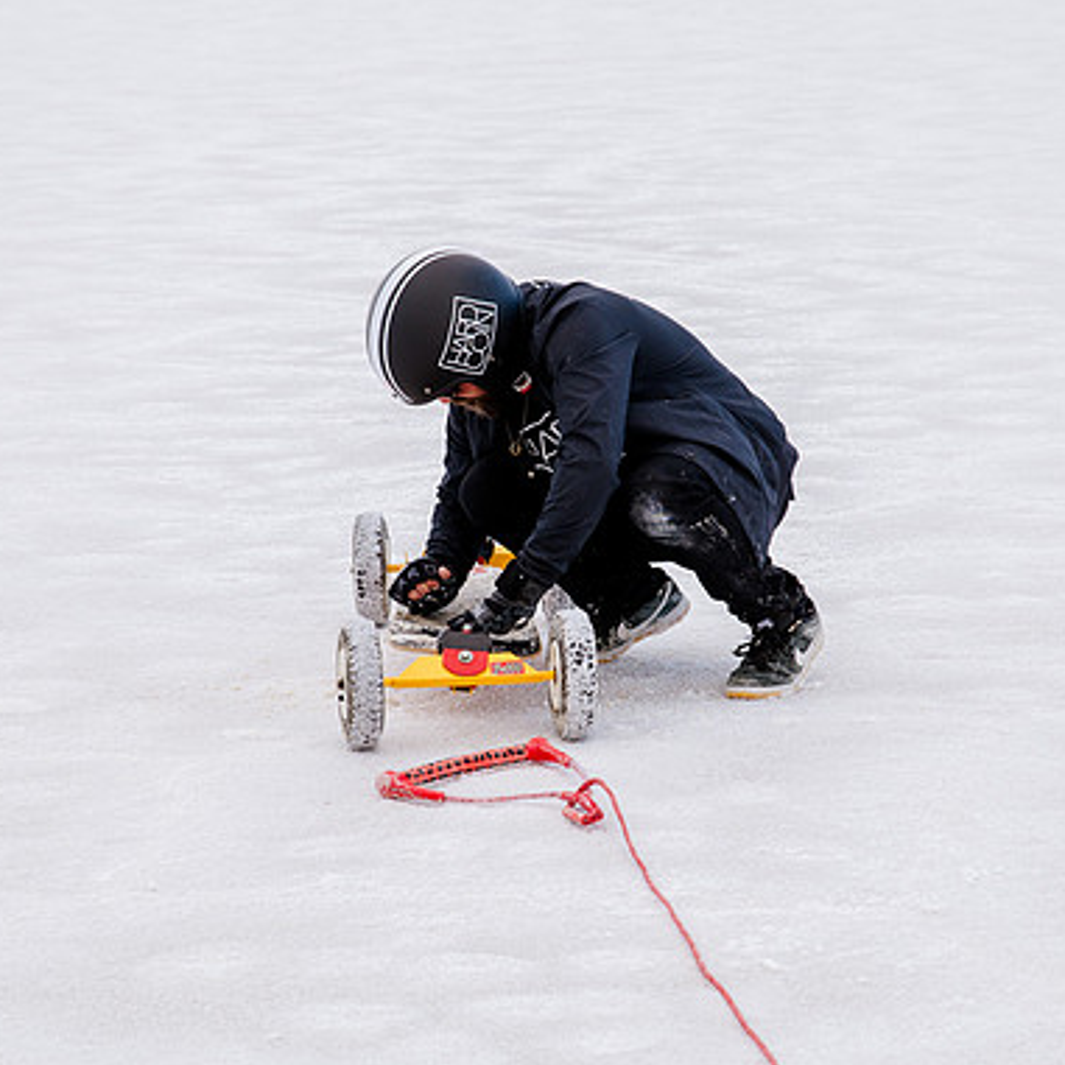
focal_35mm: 132
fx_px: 4595
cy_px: 514
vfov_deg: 13.2
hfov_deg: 13.2
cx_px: 555
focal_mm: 98
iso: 250
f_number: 8
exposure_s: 1/640
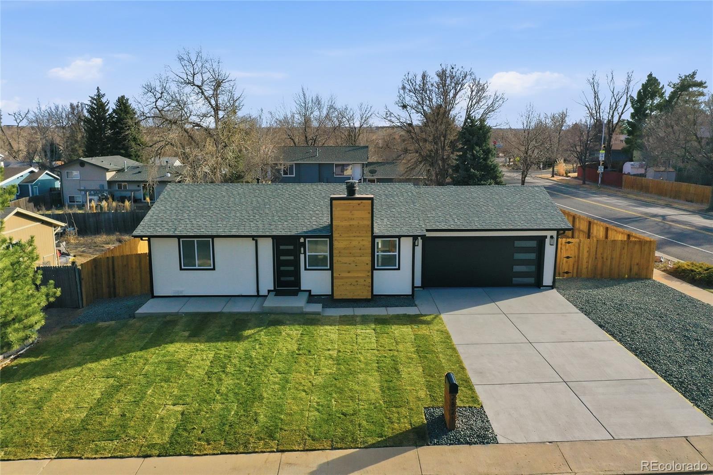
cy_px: 238
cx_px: 356
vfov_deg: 46.4
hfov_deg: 65.5
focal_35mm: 28
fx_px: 554
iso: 100
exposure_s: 1/640
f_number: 6.3
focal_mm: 10.3
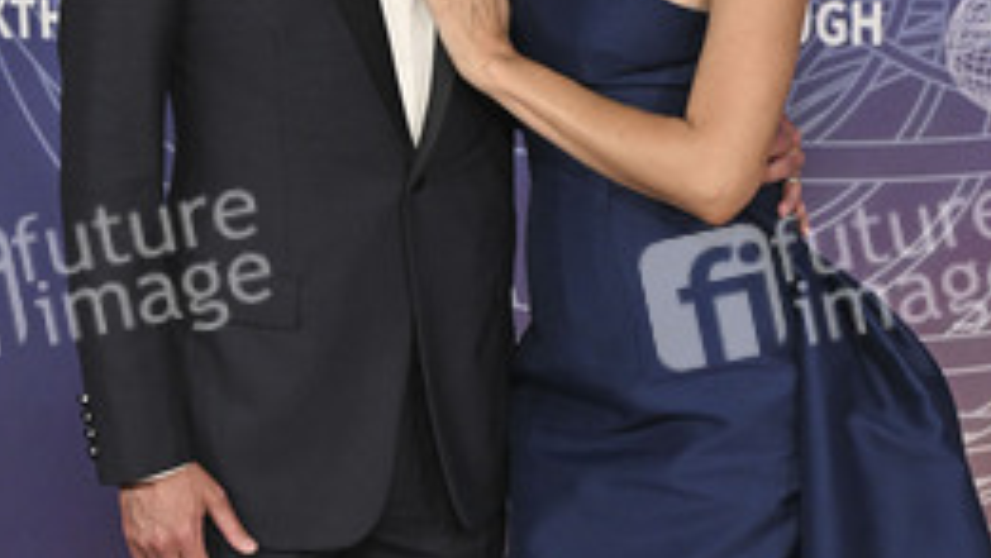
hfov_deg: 30.6
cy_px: 91
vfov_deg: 17.3
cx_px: 490
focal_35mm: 69
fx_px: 1814
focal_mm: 43
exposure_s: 1/320
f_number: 4
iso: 2000
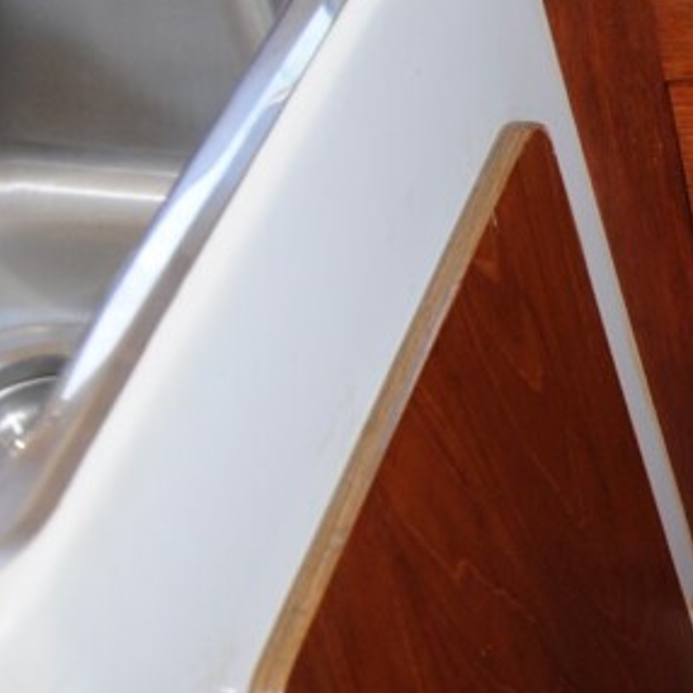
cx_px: 1151
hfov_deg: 18.2
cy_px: 245
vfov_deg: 21.6
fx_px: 1812
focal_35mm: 80
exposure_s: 1/60
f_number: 3.5
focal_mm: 18
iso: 400
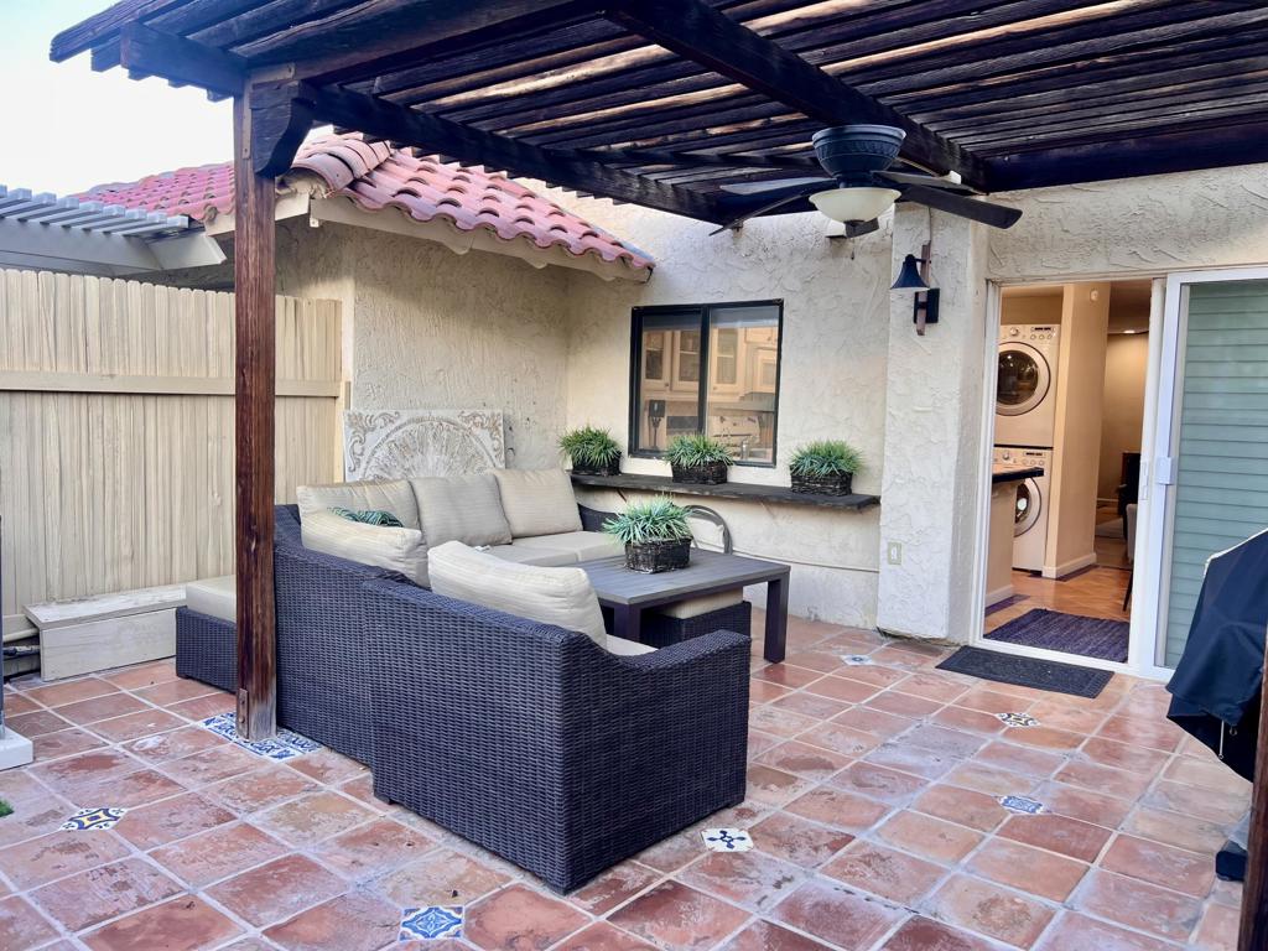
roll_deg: -1.3
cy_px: 476
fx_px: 952
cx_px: 634
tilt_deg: -4.7
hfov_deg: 67.3
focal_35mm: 26
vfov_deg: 53.1
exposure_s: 1/121
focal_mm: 5.7
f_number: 1.5
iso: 40
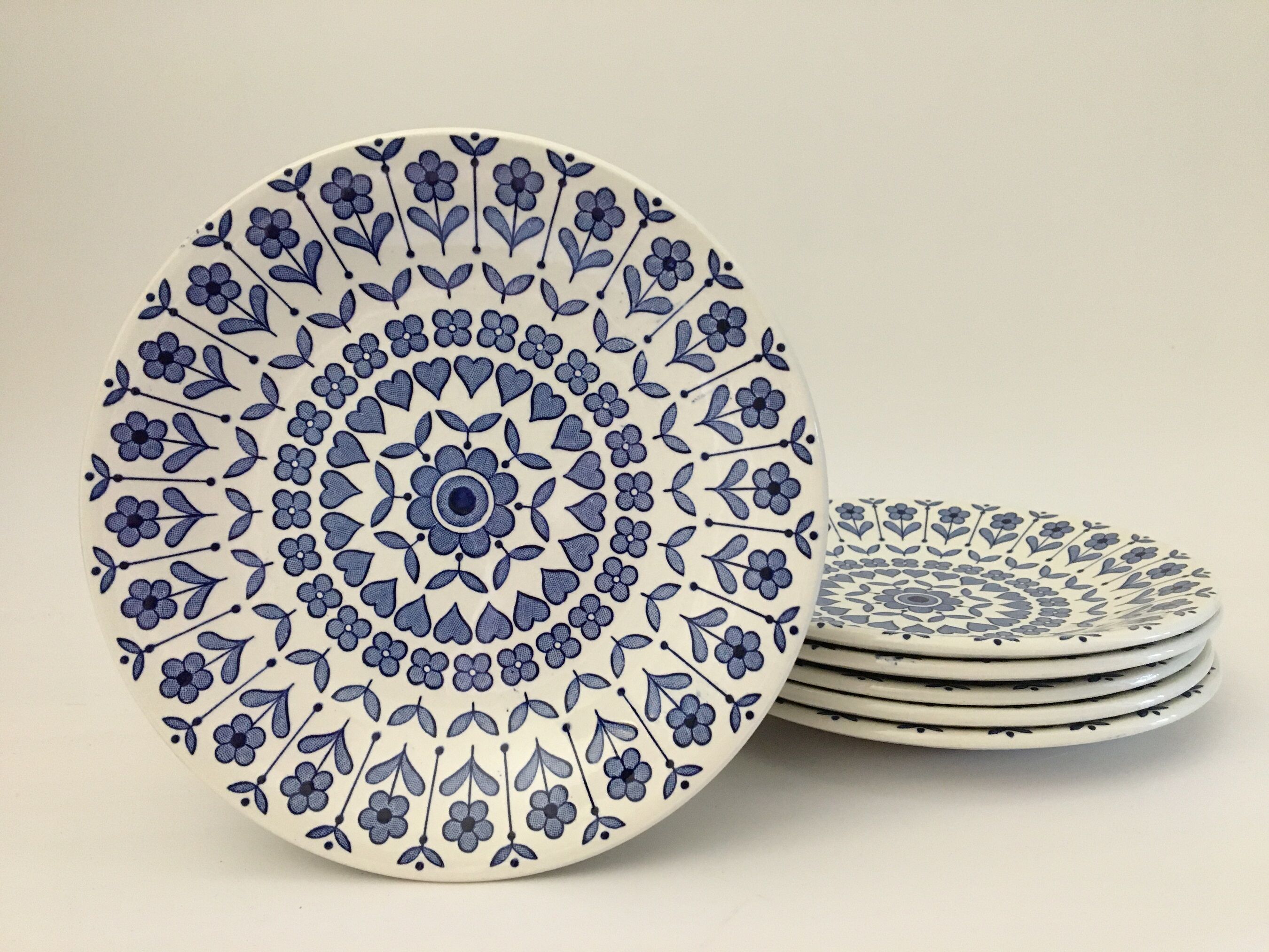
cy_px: 476
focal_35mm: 29
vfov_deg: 48.2
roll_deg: +0.9
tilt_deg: -10.0
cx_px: 634
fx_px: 1063
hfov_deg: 61.7
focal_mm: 4.15
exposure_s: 1/33
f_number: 2.2
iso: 250
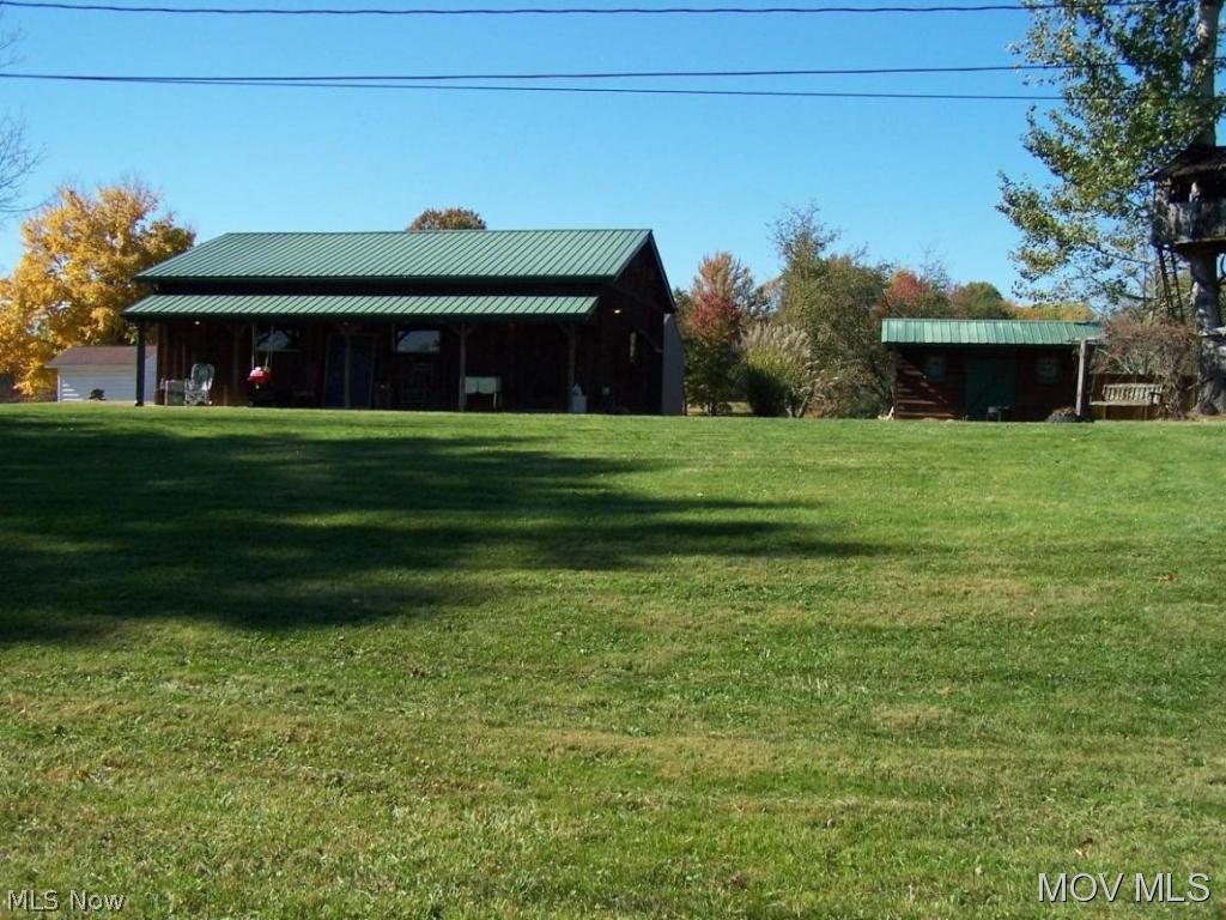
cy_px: 460
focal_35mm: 38
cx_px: 613
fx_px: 1346
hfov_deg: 49.0
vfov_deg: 37.7
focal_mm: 6.3
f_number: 4
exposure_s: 1/750
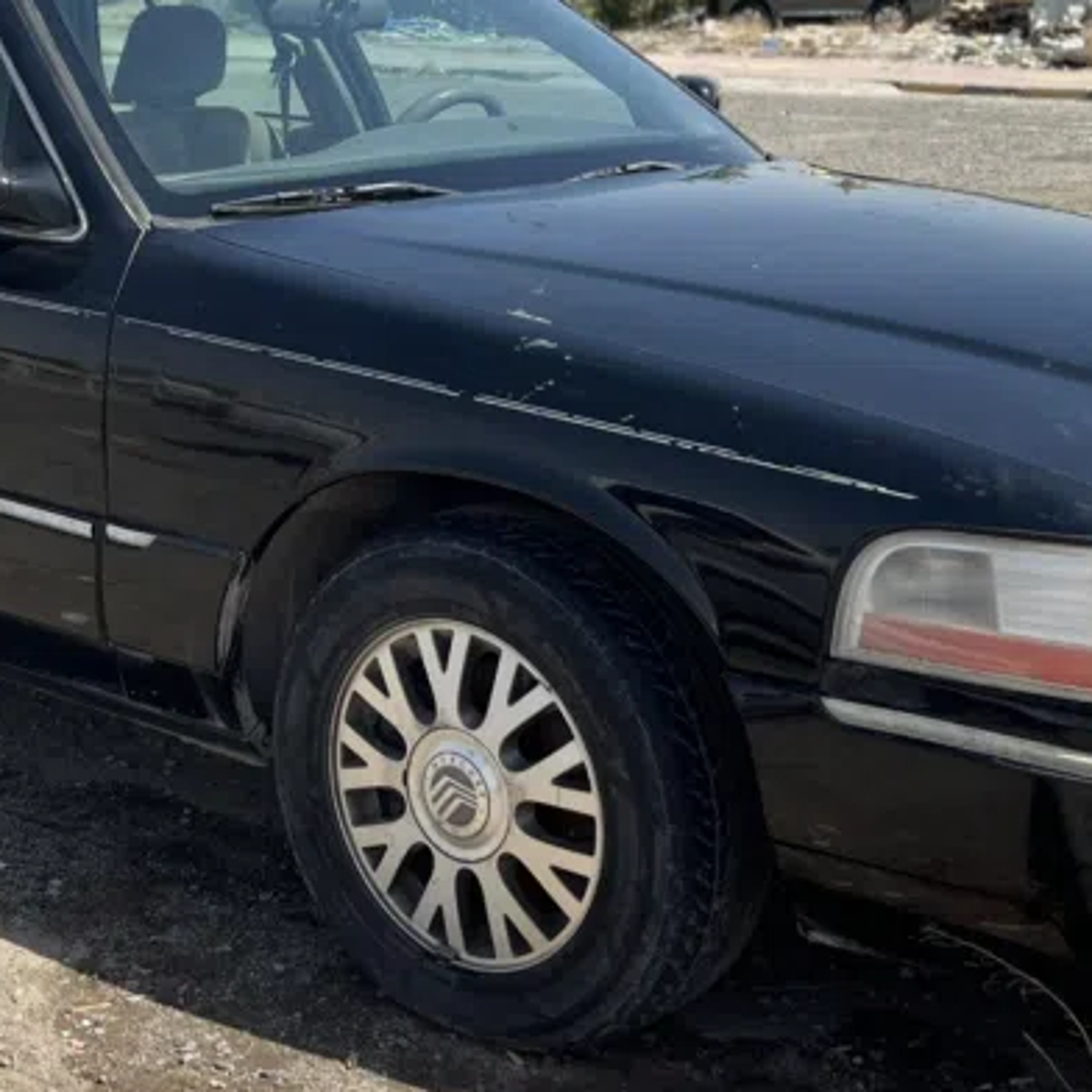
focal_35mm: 60
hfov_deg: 28.4
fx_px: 2141
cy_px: 412
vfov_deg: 28.5
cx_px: 351
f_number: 1.5
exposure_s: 1/3460
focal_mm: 5.7
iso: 50
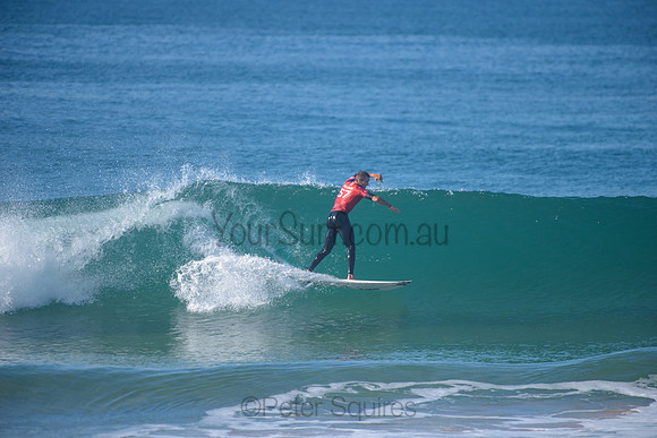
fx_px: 9127
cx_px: 328
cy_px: 219
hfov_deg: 4.1
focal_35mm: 500
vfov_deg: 2.8
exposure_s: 1/2000
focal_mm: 500
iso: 280
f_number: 5.6
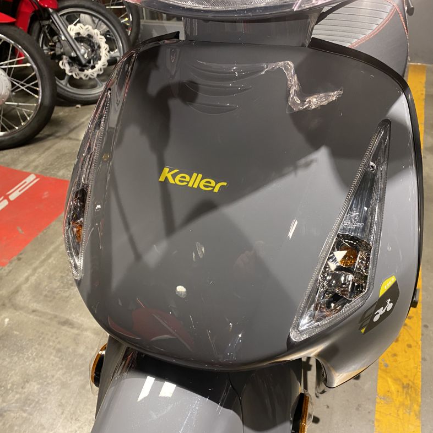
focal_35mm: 31
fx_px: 439
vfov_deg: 52.5
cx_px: 221
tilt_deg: -38.1
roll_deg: +4.1
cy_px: 218
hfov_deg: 52.5
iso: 250
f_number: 1.8
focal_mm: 4.25
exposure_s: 1/50
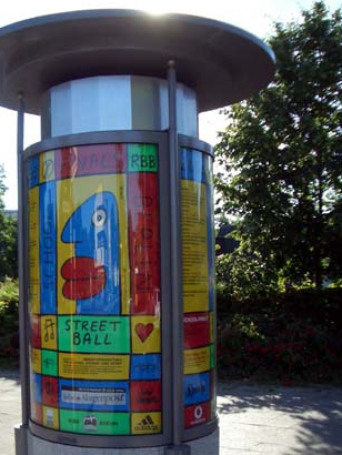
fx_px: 618
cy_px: 297
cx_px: 115
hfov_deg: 30.7
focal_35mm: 47
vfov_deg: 40.0
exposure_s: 1/640
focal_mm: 5.8
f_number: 2.6
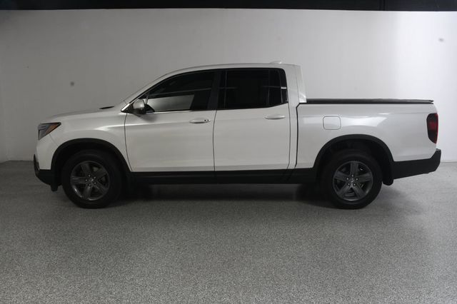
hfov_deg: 62.0
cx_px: 228
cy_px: 152
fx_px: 381
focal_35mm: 30
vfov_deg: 43.6
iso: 100
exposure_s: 1/160
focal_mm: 20
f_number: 13
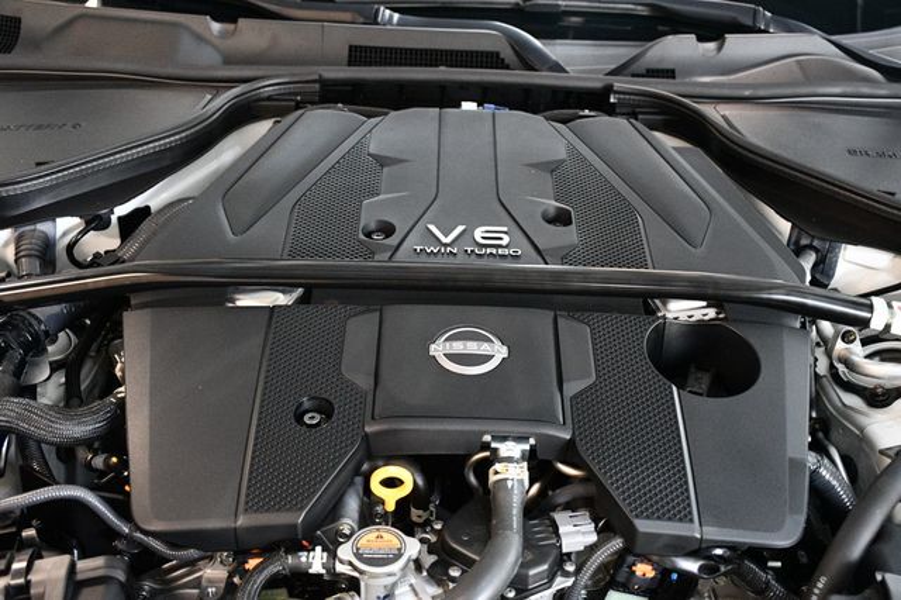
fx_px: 1126
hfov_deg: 43.6
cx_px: 450
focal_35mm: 45
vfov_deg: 29.8
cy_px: 300
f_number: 4
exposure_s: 1/60
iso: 4000
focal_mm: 30
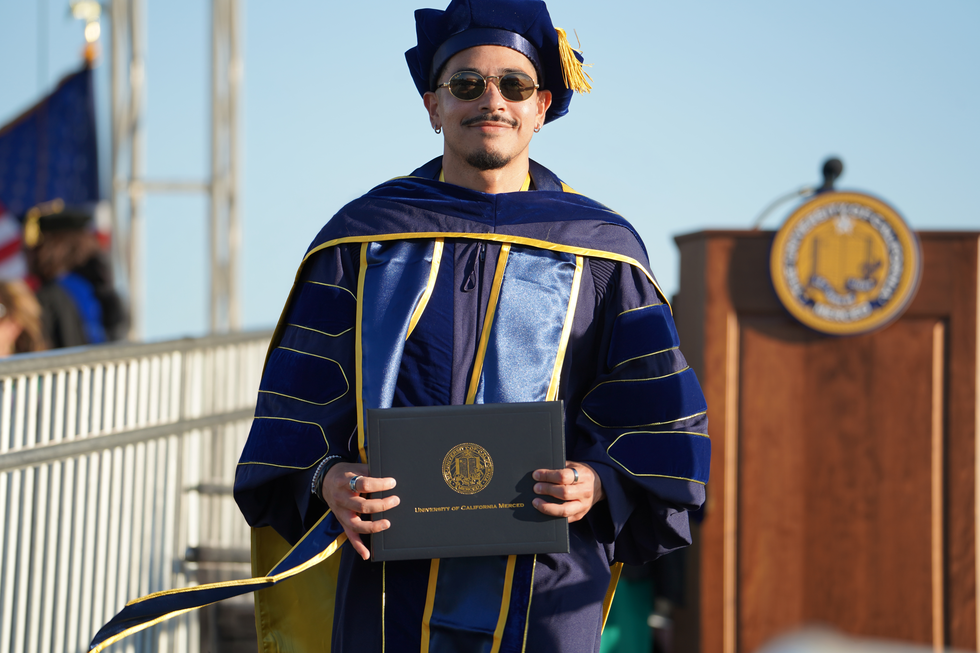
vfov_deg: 5.7
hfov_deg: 8.6
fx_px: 6533
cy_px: 326
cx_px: 490
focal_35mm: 240
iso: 100
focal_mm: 240
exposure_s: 1/250
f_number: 5.6
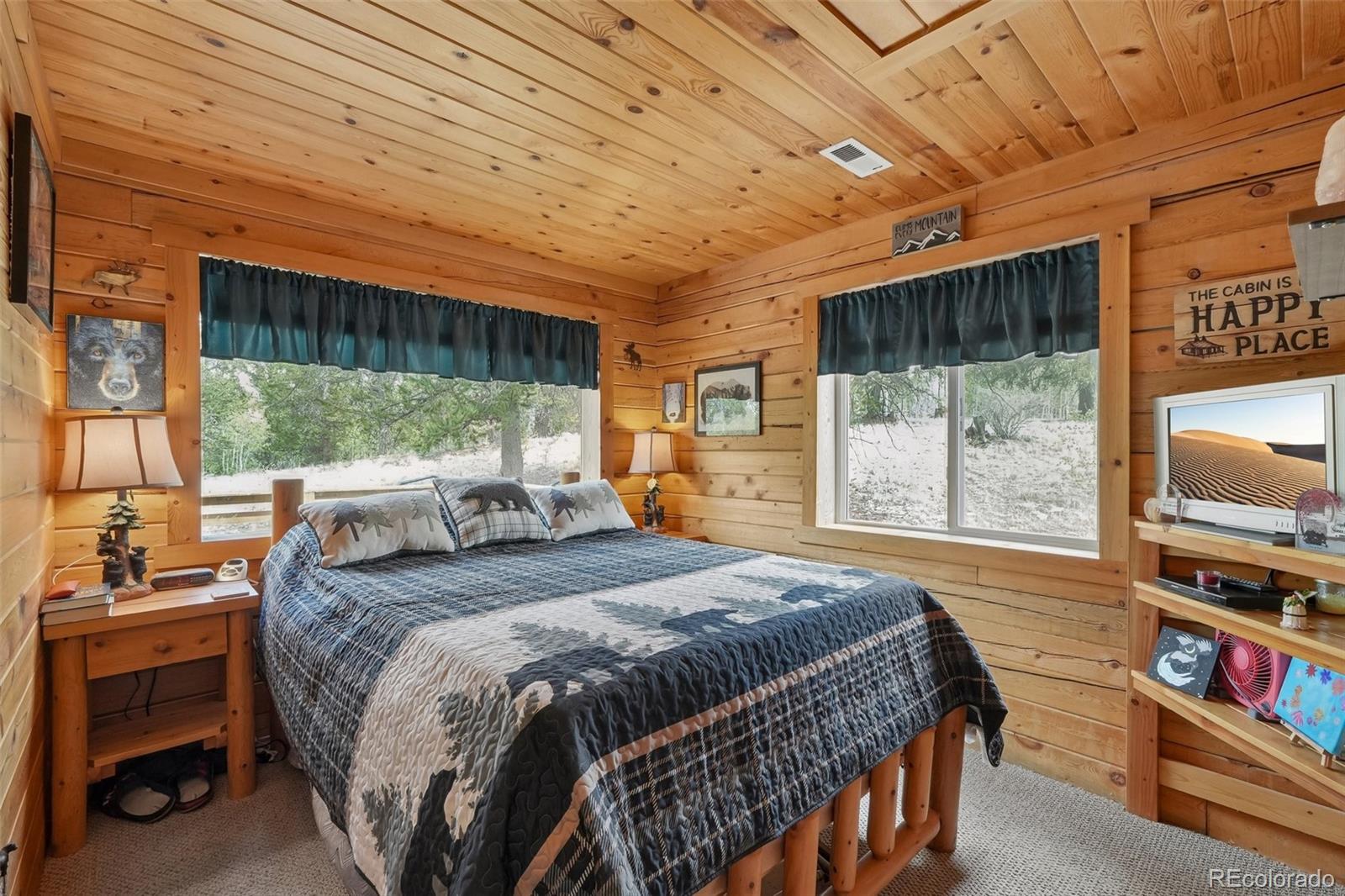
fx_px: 560
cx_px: 672
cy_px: 448
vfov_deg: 77.3
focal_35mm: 15
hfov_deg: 100.4
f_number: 8
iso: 800
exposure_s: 1/4
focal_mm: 10
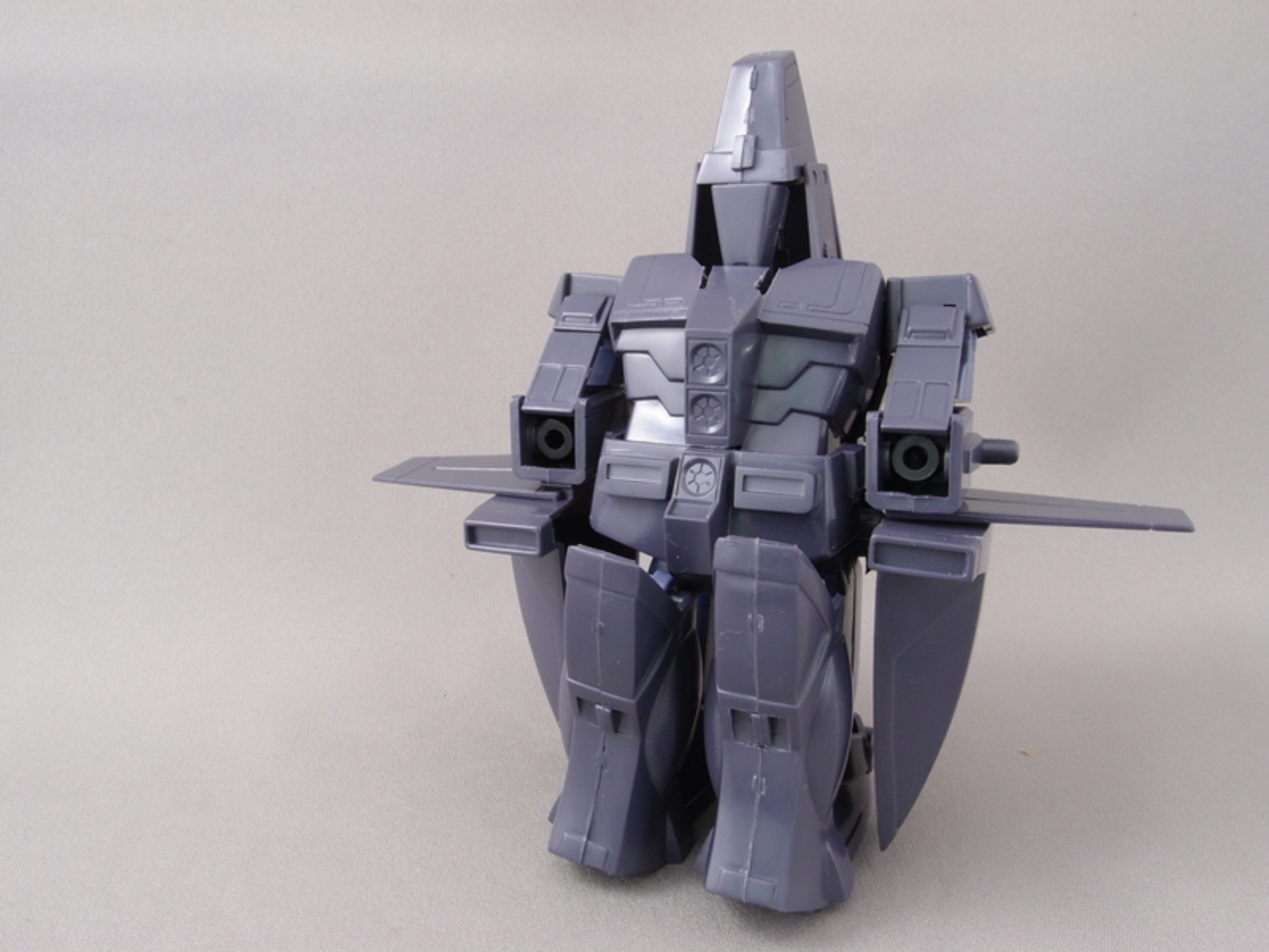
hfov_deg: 63.4
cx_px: 634
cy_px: 476
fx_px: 1026
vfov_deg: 49.7
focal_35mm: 28
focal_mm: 6
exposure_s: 2
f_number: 8
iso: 100
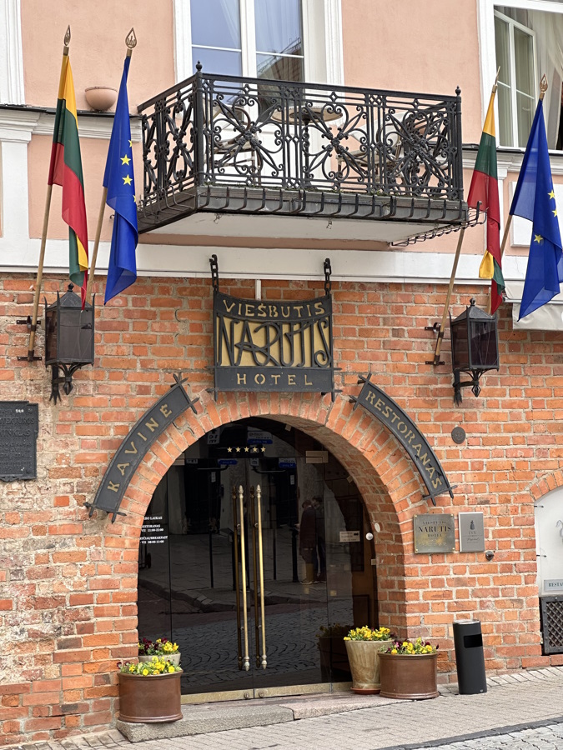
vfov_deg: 25.3
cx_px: 282
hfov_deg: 19.1
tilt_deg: +4.8
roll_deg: +2.0
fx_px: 1670
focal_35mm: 77
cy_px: 375
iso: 32
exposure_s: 1/99
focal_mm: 9
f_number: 2.8
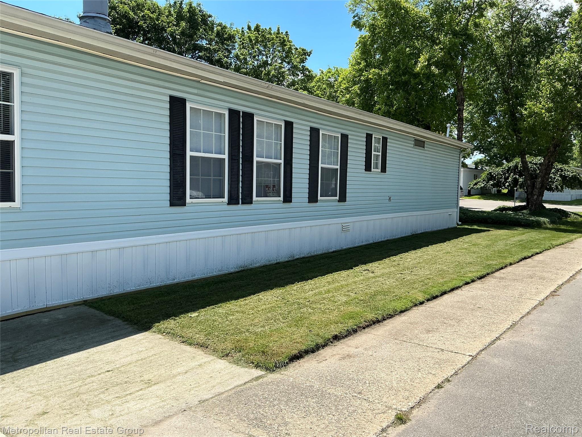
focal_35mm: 28
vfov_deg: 49.7
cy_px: 218
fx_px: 471
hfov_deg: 63.4
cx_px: 291
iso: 25
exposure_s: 1/1342
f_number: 1.8
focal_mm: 3
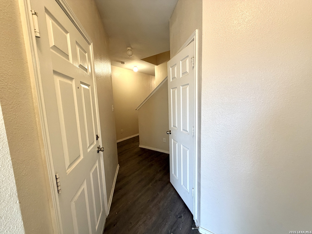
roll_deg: +2.9
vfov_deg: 85.7
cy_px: 117
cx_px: 156
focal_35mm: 14
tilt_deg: -7.0
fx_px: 126
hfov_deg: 102.1
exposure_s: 1/60
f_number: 2.2
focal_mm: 2.22
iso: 320
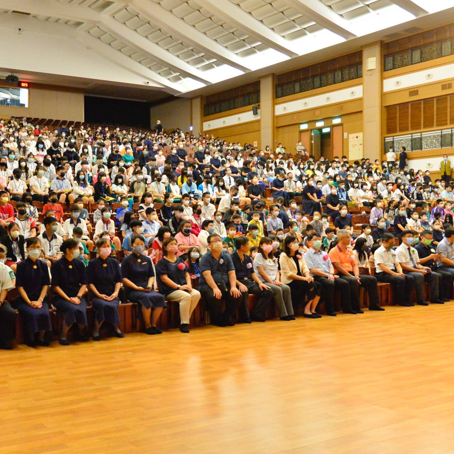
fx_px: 608
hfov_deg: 40.8
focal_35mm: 41
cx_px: 194
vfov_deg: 40.9
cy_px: 226
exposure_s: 1/80
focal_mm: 32
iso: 8000
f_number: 4
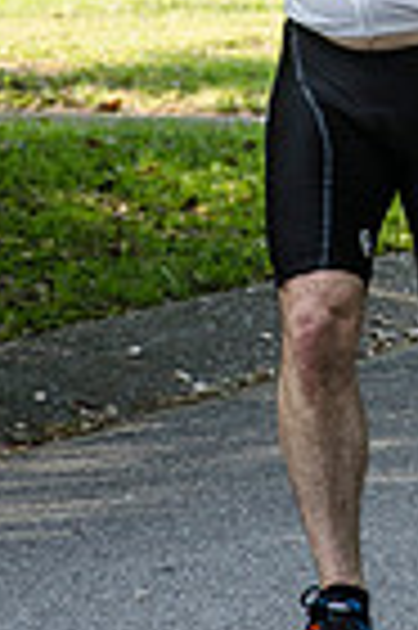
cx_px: 490
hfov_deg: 3.1
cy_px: -171
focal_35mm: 443
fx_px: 7734
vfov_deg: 4.6
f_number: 5.6
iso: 800
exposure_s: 1/640
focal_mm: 92
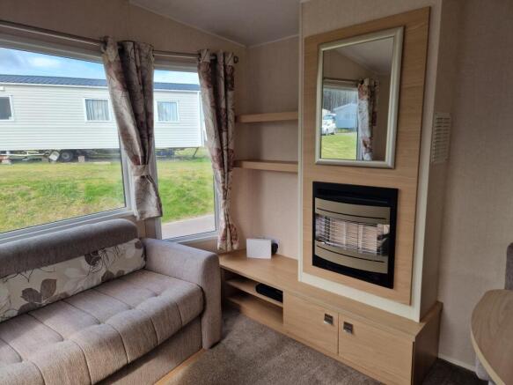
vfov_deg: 58.9
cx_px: 256
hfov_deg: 73.9
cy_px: 192
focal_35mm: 23
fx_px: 341
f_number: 1.8
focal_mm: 5.4
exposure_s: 1/366
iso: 50
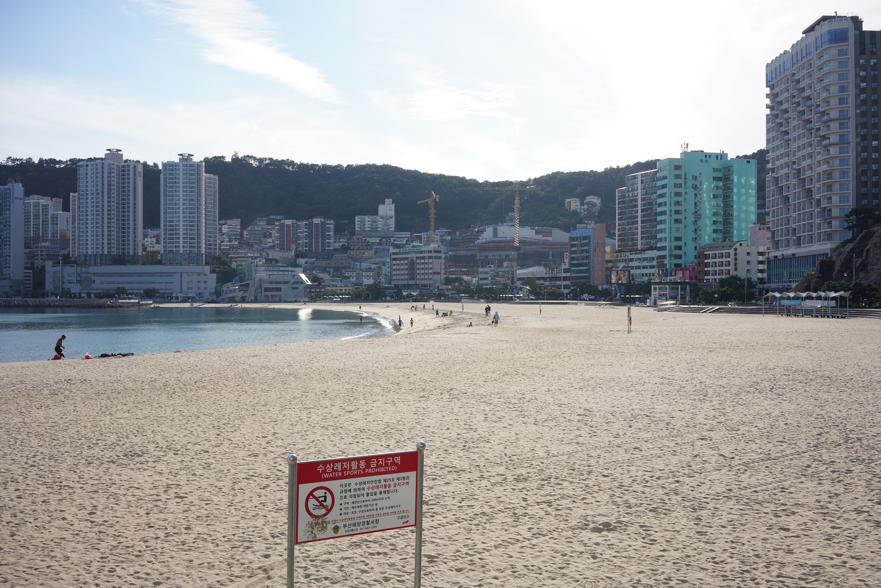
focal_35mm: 35
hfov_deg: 54.4
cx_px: 440
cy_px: 294
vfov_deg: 37.9
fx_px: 857
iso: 100
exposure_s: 1/160
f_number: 10
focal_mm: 35
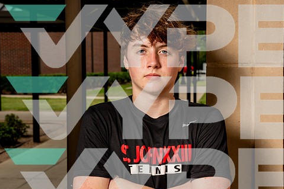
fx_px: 544
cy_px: 107
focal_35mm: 69
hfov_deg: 29.2
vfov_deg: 19.7
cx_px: 157
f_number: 8
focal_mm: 54
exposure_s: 1/250
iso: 50
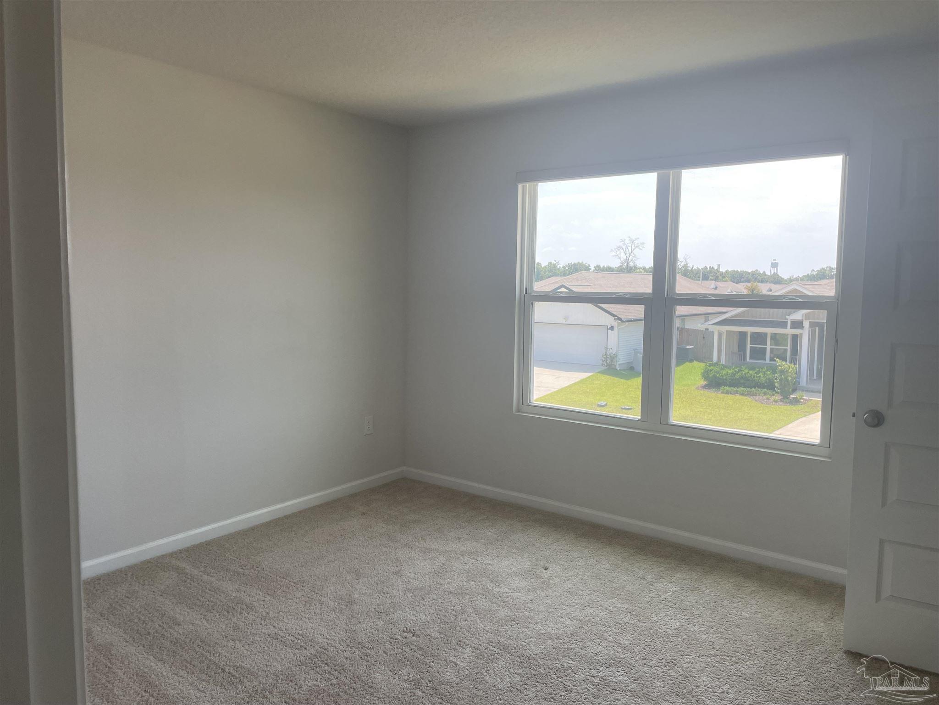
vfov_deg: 53.1
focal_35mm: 26
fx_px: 705
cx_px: 470
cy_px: 352
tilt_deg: -2.6
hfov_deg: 67.3
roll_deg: +0.9
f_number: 1.6
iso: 32
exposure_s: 1/298
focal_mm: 4.2
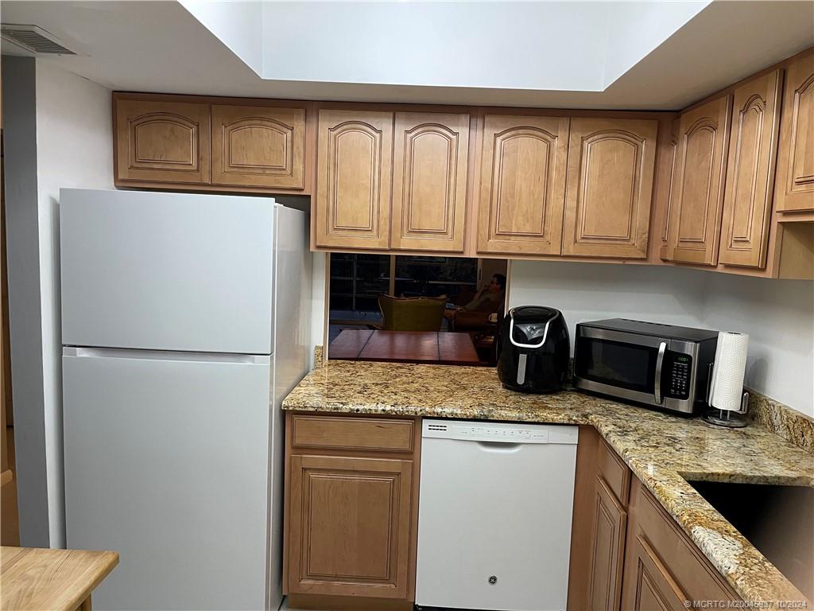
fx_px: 611
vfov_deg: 53.1
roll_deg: -2.5
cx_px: 407
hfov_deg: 67.3
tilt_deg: -6.4
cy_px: 306
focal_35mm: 26
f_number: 1.6
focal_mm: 5.1
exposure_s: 1/60
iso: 160
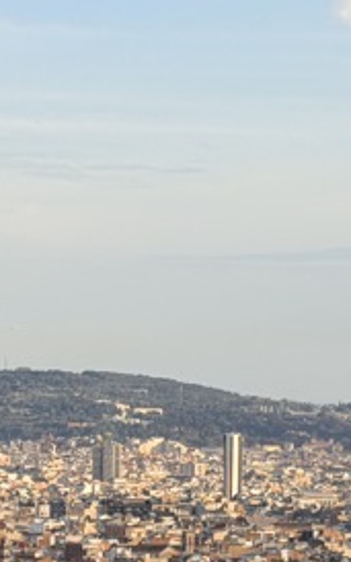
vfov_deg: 11.0
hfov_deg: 6.9
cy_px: 369
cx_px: -23
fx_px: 2911
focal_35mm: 190
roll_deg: -0.9
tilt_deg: +0.0
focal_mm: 6.76
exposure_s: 1/2865
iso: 64
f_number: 1.78
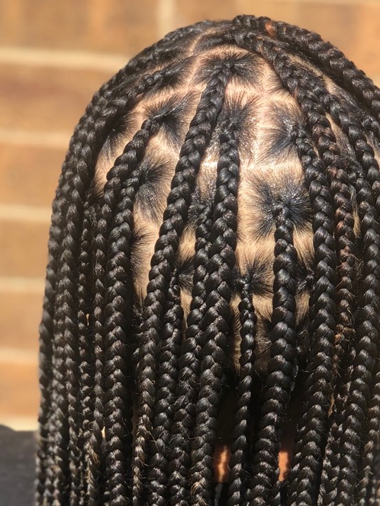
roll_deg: -2.9
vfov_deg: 20.6
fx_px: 1376
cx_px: 202
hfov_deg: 15.7
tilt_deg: -23.3
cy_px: 402
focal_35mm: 94
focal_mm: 6
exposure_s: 1/501
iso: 16
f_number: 2.4
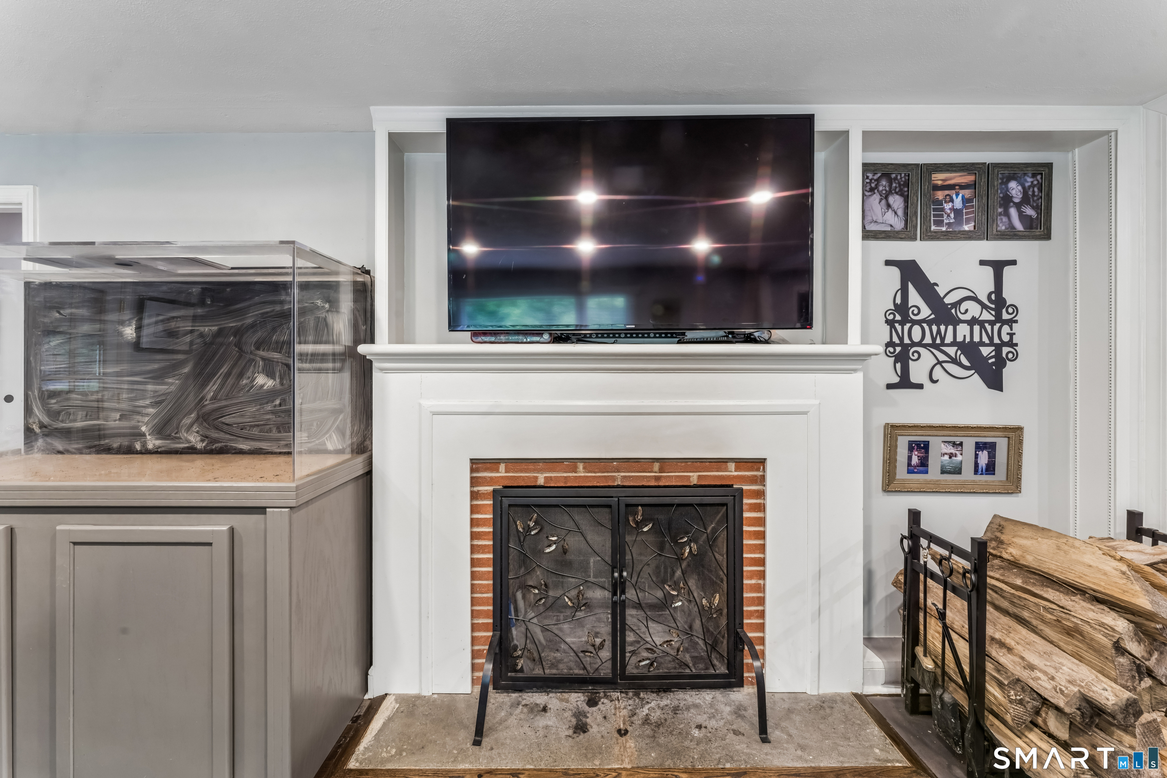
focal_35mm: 14
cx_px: 584
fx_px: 454
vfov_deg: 81.2
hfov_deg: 104.3
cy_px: 389
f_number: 13
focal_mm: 14
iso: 400
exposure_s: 1
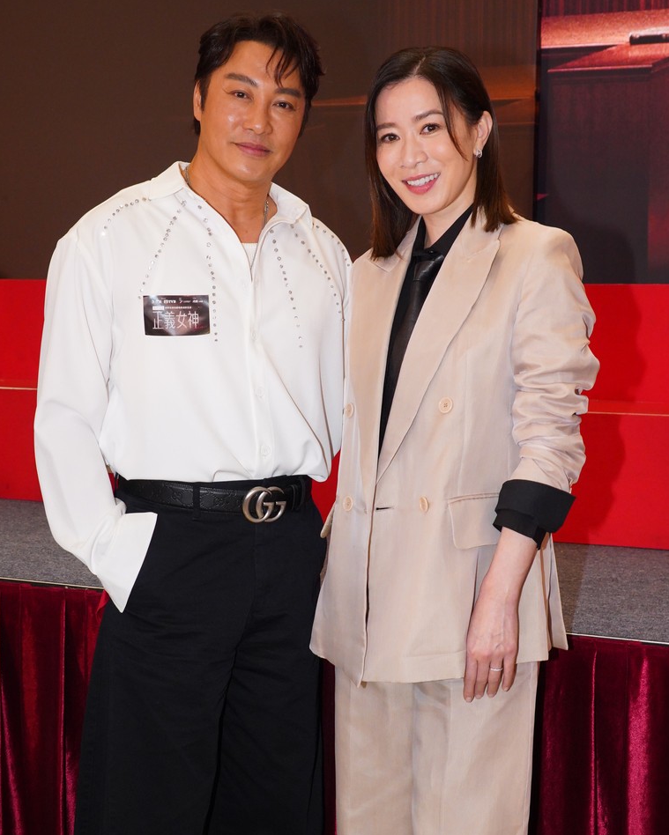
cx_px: 321
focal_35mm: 57
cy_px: 439
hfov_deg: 26.7
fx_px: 1410
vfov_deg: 33.0
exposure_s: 1/160
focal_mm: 48
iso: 4000
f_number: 8
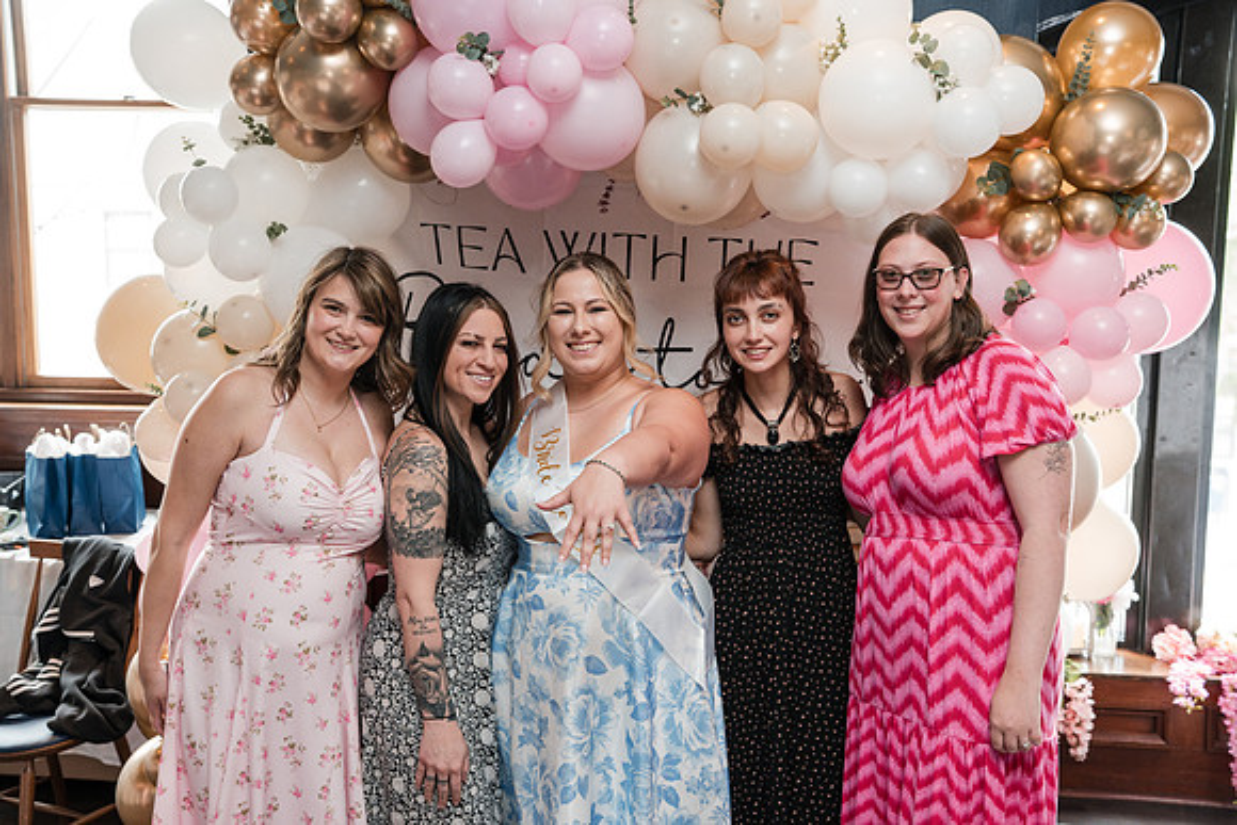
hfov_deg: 48.4
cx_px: 618
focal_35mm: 40
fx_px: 1375
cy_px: 412
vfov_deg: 33.4
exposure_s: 1/250
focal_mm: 40
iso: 2500
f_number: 4
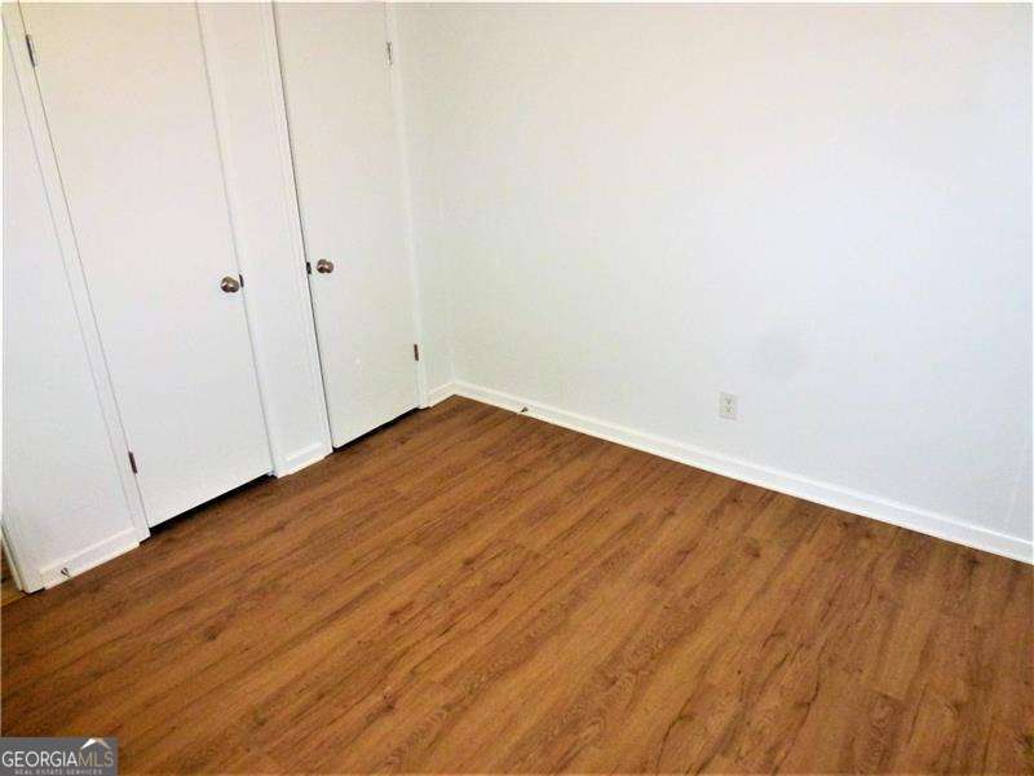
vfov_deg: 56.8
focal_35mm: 24
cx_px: 517
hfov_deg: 71.6
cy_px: 388
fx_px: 717
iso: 250
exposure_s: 1/60
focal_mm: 4.3
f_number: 3.3
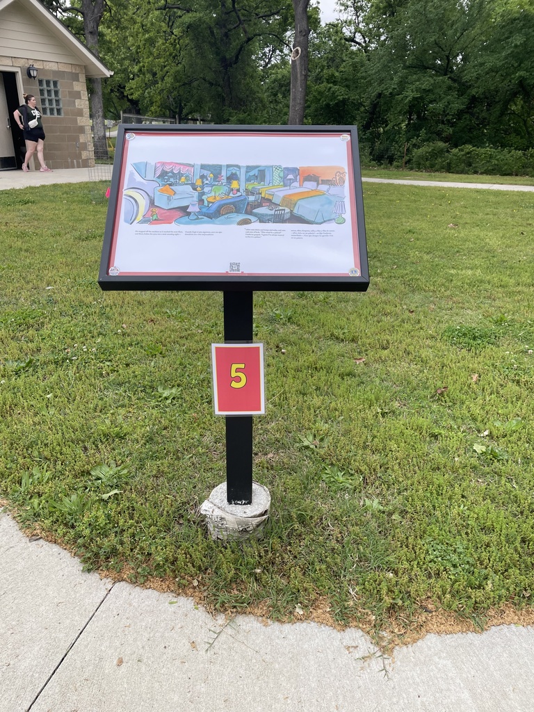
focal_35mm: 26
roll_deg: +0.4
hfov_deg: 53.1
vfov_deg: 67.3
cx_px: 267
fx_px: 535
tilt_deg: -21.7
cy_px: 356
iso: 32
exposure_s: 1/1261
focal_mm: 4.2
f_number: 1.6
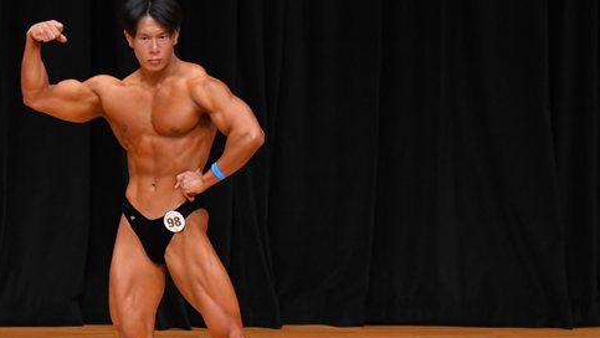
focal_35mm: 403
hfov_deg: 5.4
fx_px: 6413
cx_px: 156
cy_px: 239
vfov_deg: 3.0
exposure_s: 1/400
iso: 3200
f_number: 5.6
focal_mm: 160
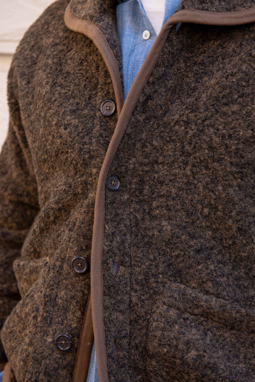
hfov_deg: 21.9
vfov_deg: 32.4
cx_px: 128
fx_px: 658
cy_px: 191
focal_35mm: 62
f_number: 5
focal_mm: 62
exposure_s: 1/400
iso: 800
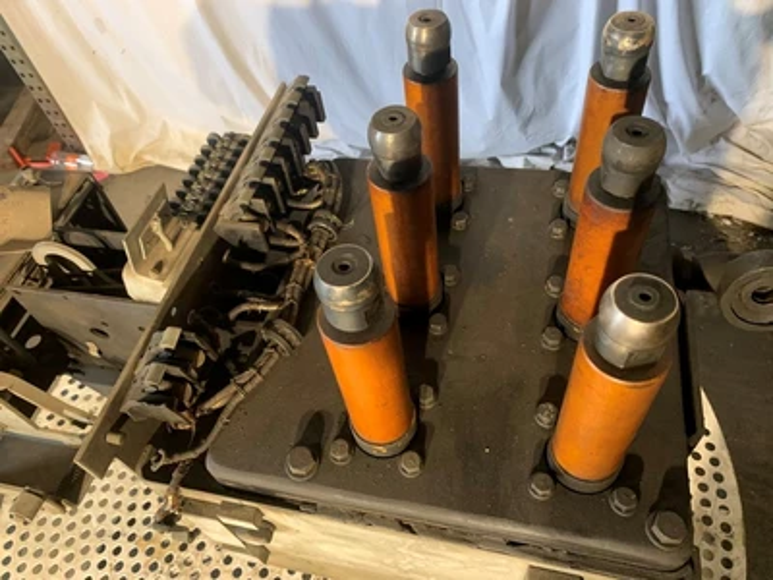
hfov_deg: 67.3
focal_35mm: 26
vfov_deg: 53.1
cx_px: 386
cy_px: 290
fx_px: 581
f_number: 1.8
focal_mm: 4.25
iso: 250
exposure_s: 1/60
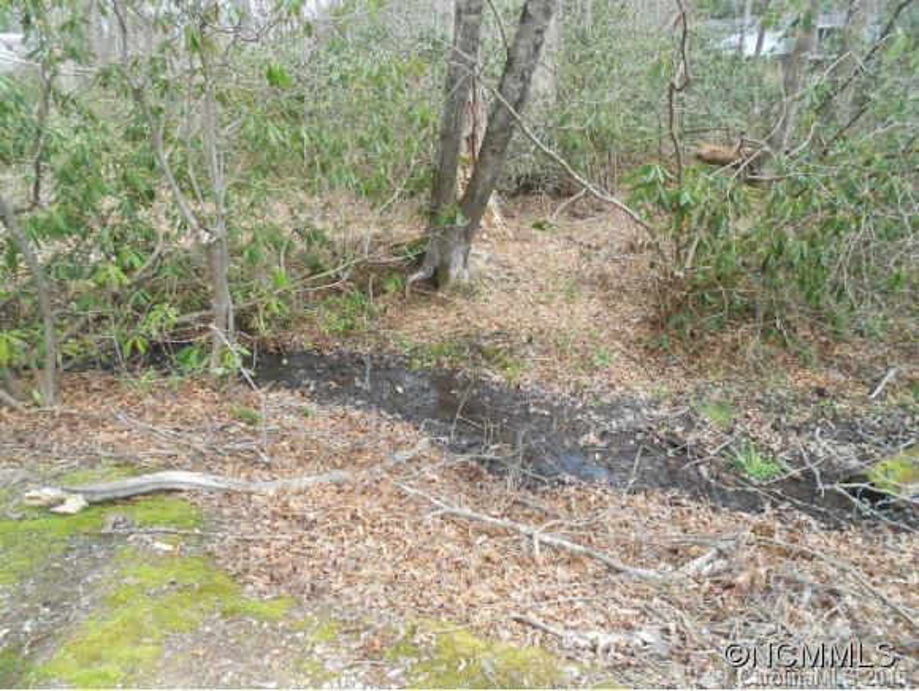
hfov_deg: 67.3
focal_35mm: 26
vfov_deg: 53.1
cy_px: 346
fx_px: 691
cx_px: 460
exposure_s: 1/160
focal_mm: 4.6
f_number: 3.2
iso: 80
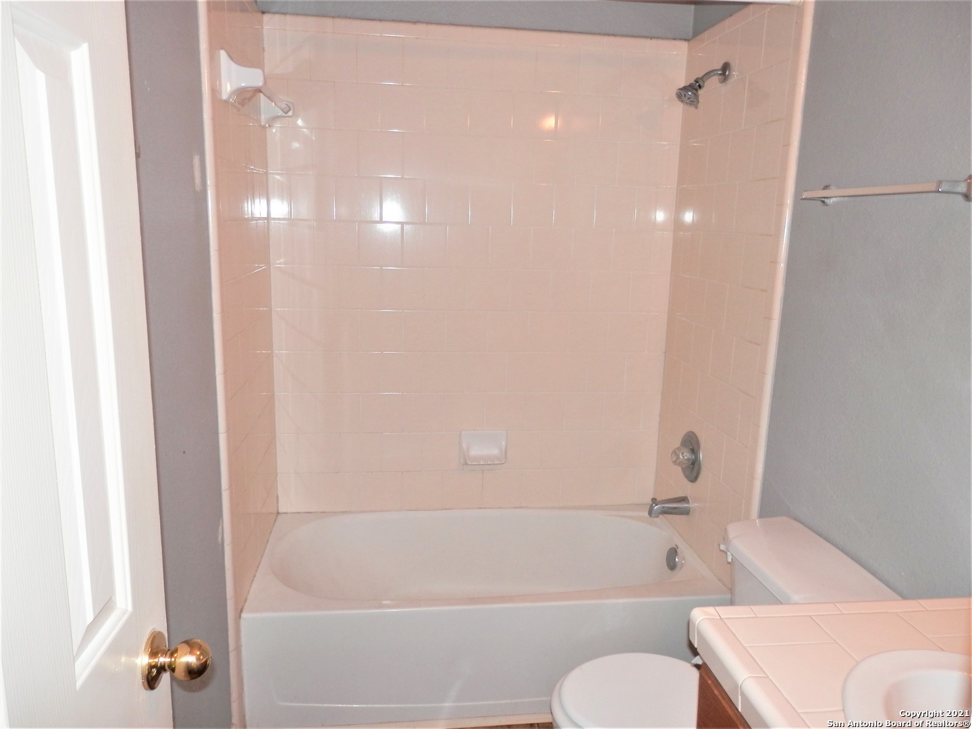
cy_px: 364
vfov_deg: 54.9
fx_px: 702
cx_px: 486
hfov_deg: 69.4
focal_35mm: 25
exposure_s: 1/30
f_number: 3
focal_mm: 4.5
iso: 100
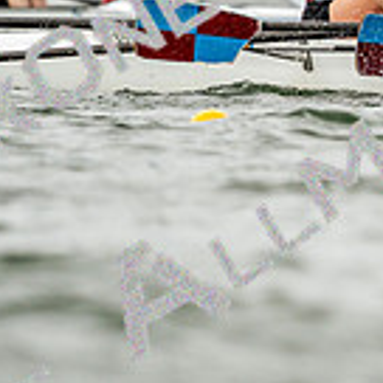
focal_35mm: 1704
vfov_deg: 1.0
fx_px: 21330
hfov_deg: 1.0
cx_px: 690
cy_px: -72
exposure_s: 1/2000
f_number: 6.3
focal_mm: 470
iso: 400
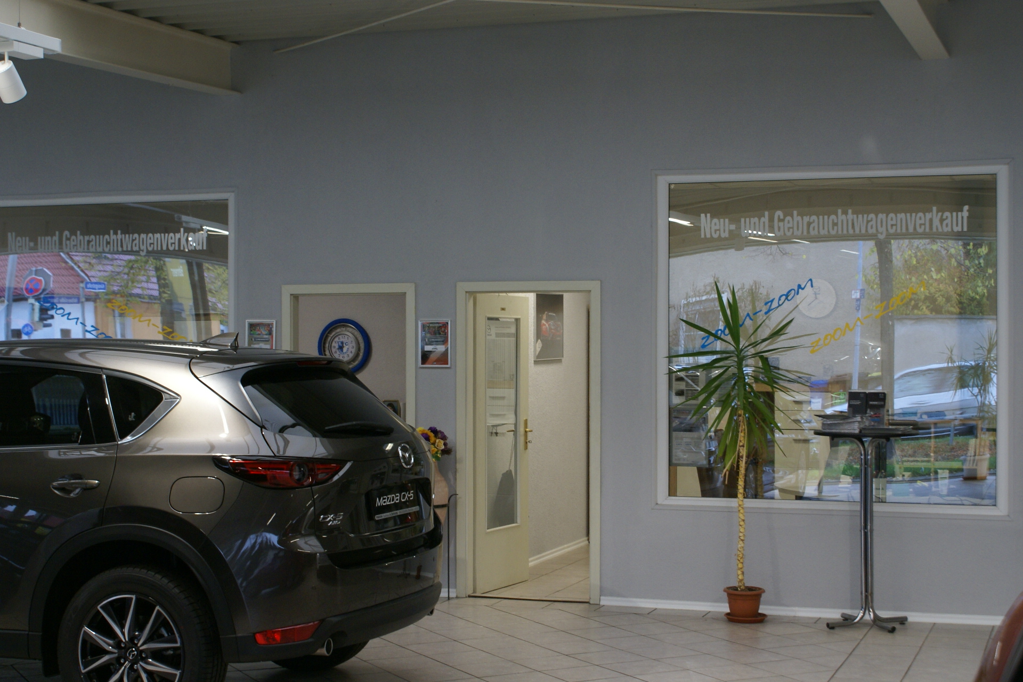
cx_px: 512
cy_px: 341
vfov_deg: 25.8
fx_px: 1492
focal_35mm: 52
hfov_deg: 37.9
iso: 400
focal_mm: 35
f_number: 5.6
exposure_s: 1/30
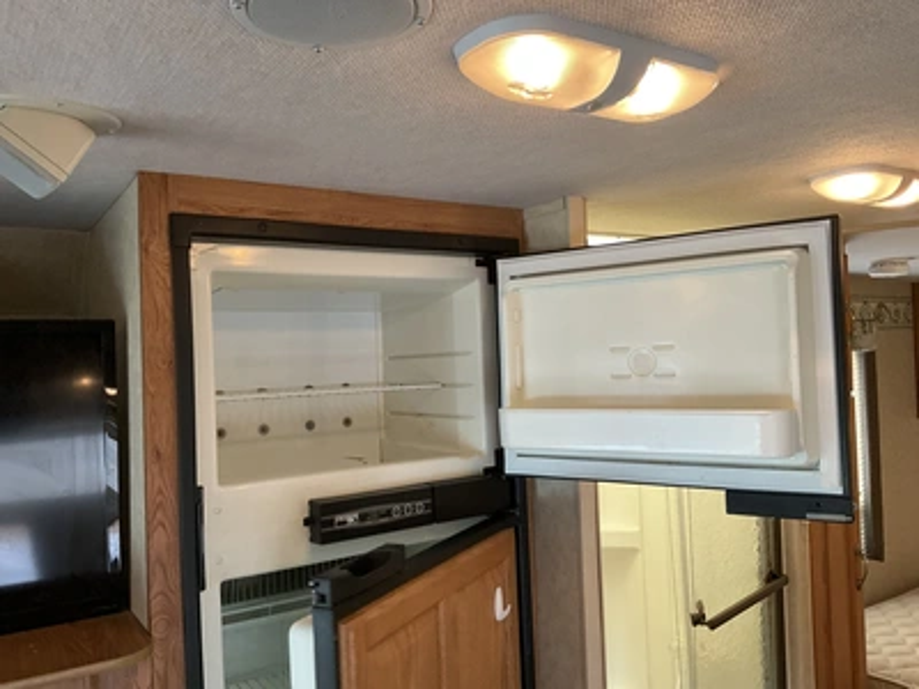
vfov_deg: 48.2
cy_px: 344
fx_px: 770
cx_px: 460
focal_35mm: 29
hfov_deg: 61.7
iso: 100
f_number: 1.8
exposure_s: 1/60
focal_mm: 3
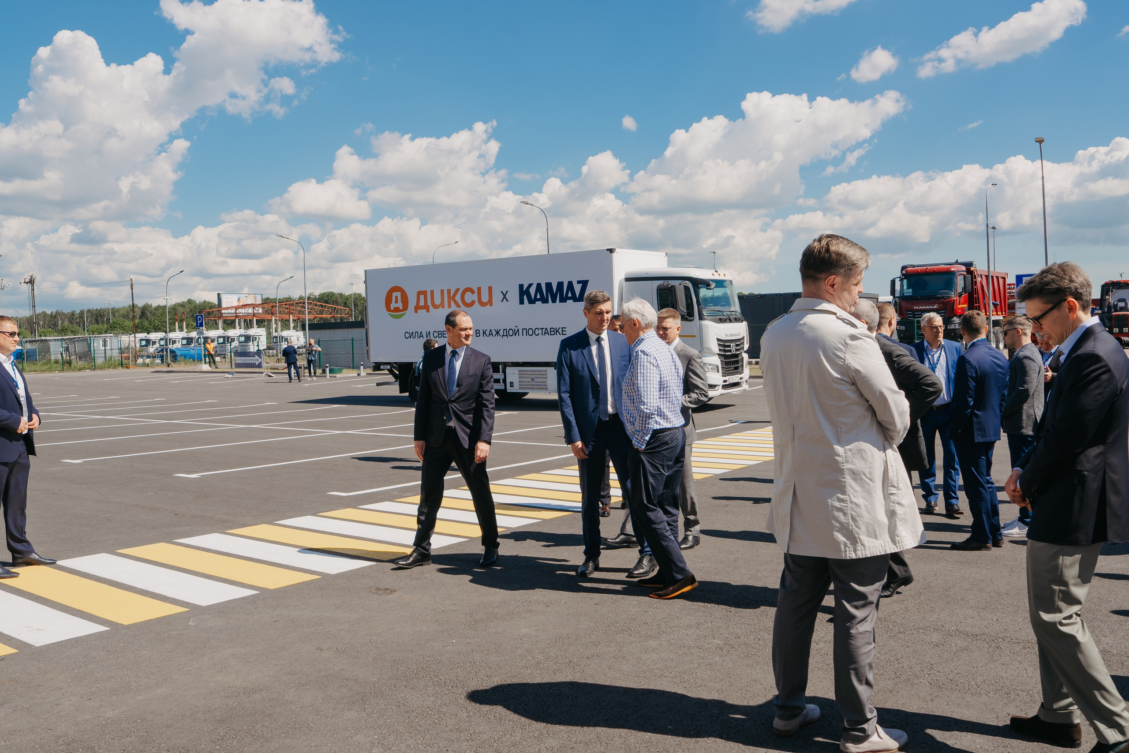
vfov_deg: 46.4
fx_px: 878
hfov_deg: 65.5
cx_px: 564
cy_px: 376
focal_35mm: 28
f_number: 11
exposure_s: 1/200
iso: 160
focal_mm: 28
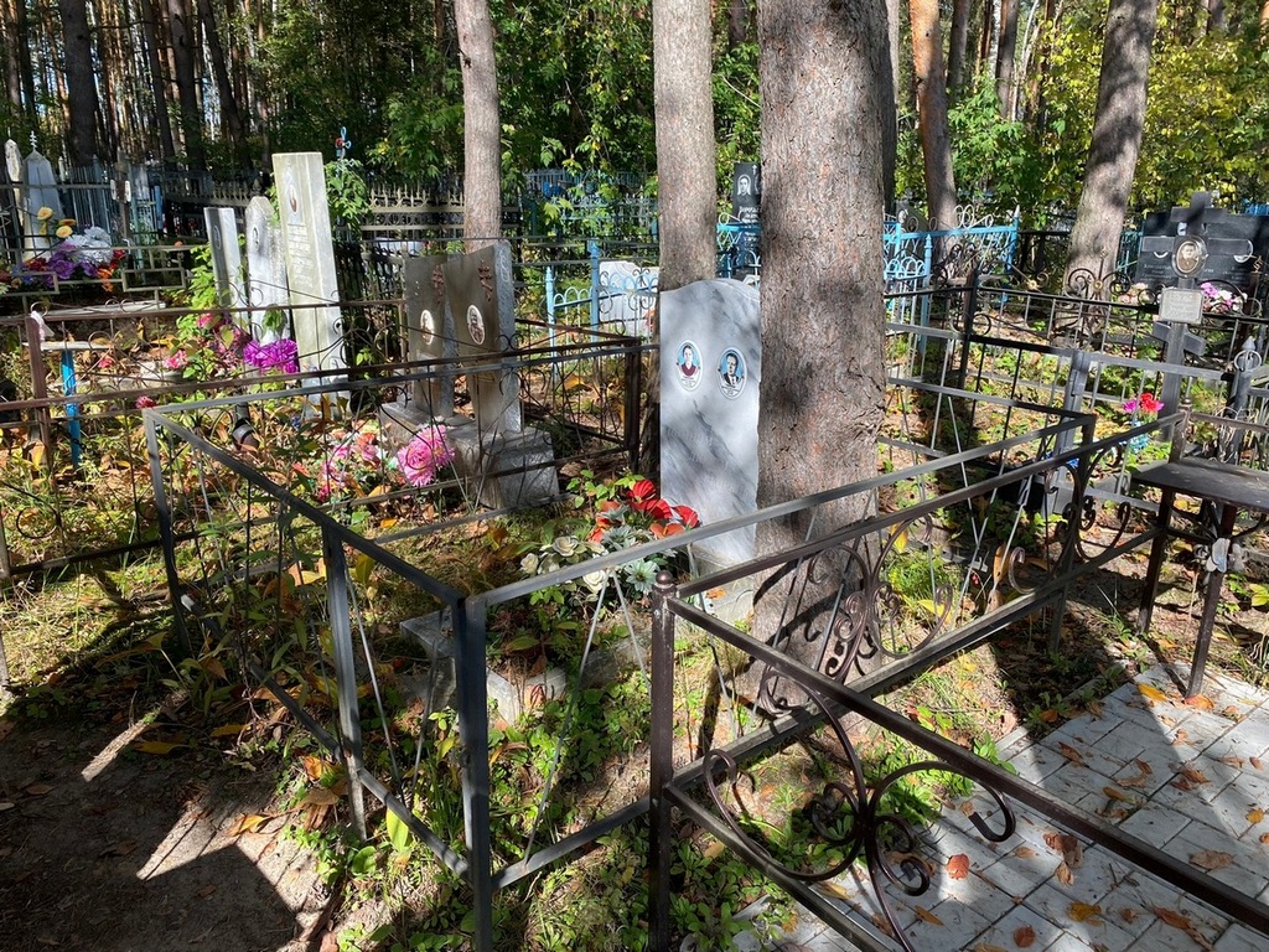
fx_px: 953
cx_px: 634
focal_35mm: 26
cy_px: 476
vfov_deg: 53.1
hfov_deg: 67.3
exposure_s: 1/658
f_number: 1.8
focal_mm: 4.25
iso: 32
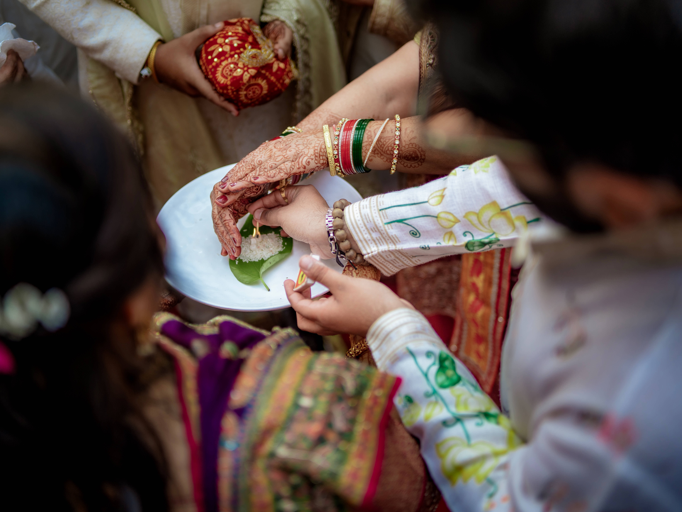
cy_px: 257
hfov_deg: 48.9
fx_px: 749
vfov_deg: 37.7
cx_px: 319
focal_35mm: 38
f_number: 1.4
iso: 200
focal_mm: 35
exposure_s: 1/320
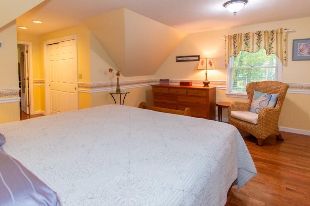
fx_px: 164
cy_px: 81
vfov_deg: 63.9
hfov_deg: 86.9
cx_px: 148
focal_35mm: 19
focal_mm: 10
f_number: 4.5
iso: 640
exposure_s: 1/60
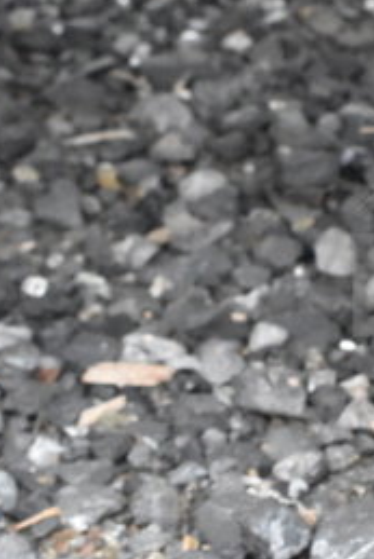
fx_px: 2474
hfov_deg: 8.4
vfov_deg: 12.9
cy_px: 165
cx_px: 595
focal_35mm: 159
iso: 6400
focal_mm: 30
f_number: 10
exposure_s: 1/400
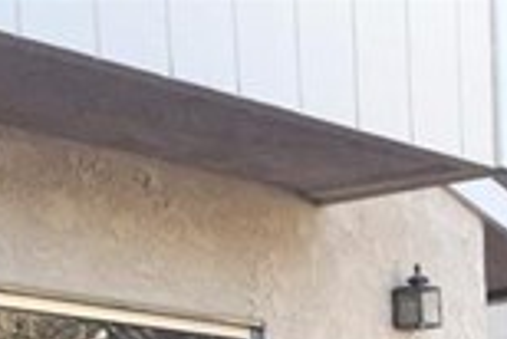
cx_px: 537
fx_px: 1762
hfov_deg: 16.0
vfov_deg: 9.8
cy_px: 787
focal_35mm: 125
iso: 32
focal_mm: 4.15
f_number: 2.2
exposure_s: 1/187
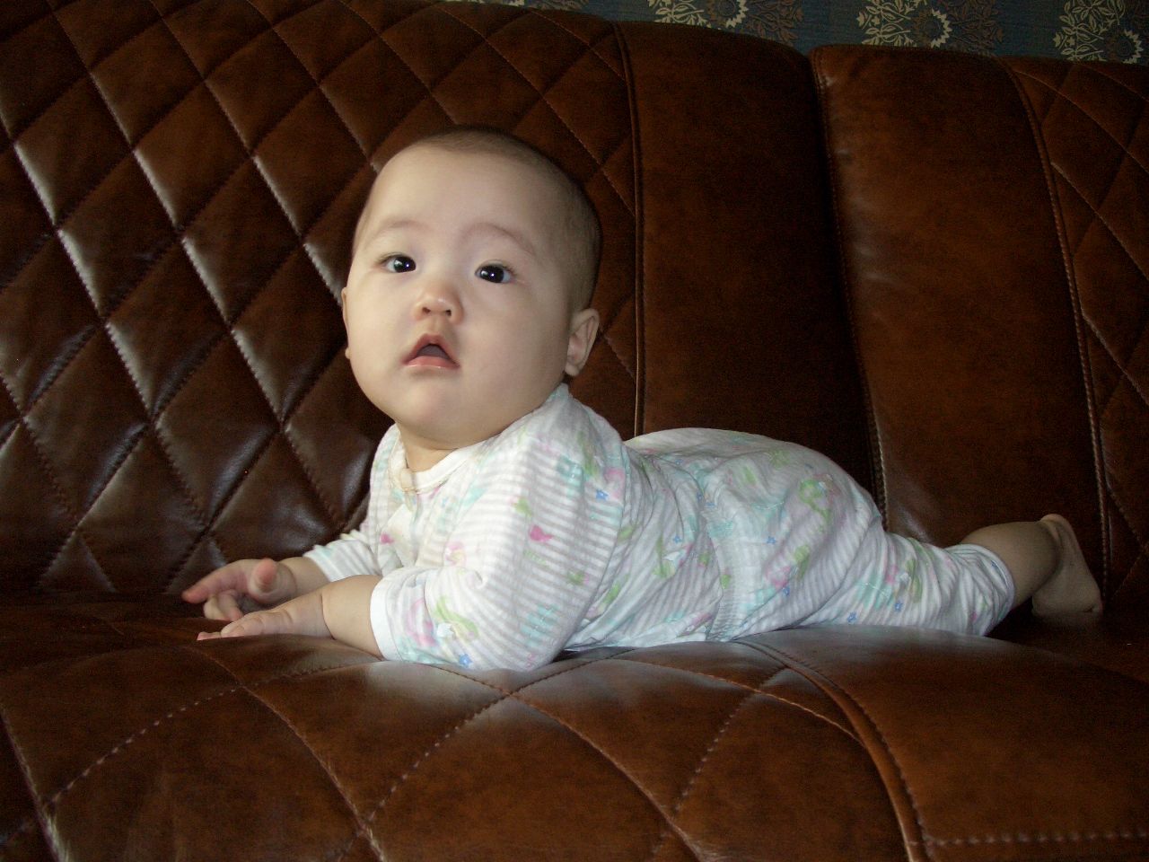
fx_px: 1095
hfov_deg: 55.4
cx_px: 574
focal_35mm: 33
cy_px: 431
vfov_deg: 42.9
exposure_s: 1/60
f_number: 2.8
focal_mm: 7.1
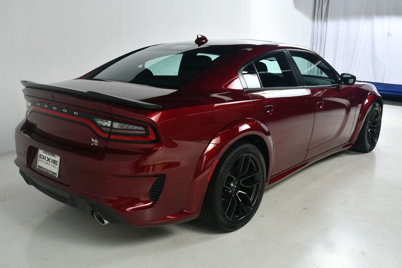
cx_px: 201
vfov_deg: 38.9
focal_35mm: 34
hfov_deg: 55.8
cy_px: 134
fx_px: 380
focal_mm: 23
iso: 100
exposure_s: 1/160
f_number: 11
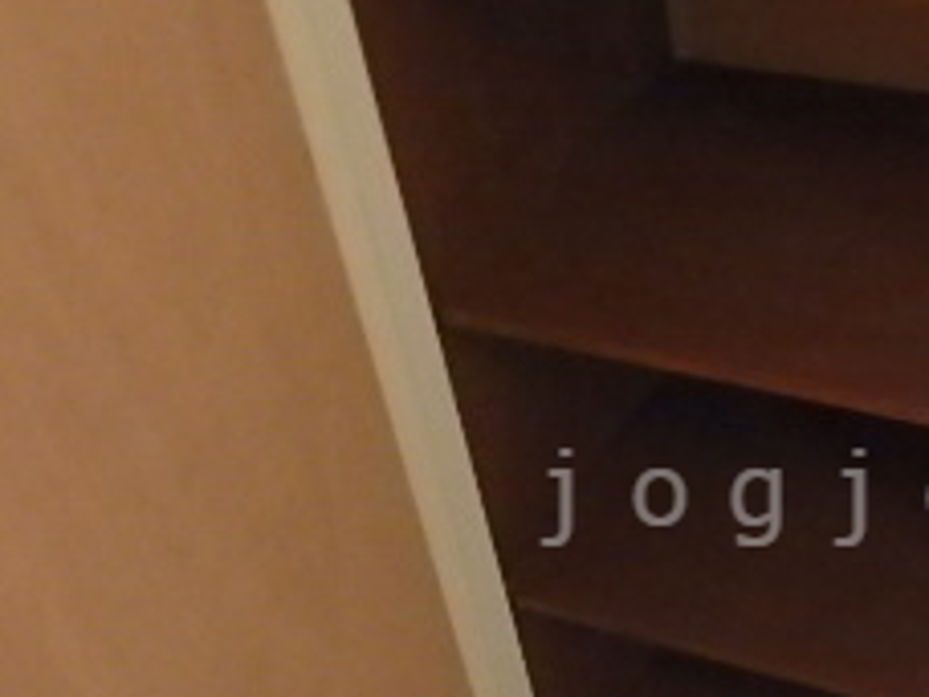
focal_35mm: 59
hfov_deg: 31.3
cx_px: 819
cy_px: 497
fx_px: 1583
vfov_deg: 24.6
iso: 1600
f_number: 3.5
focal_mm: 3.7
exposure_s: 1/20
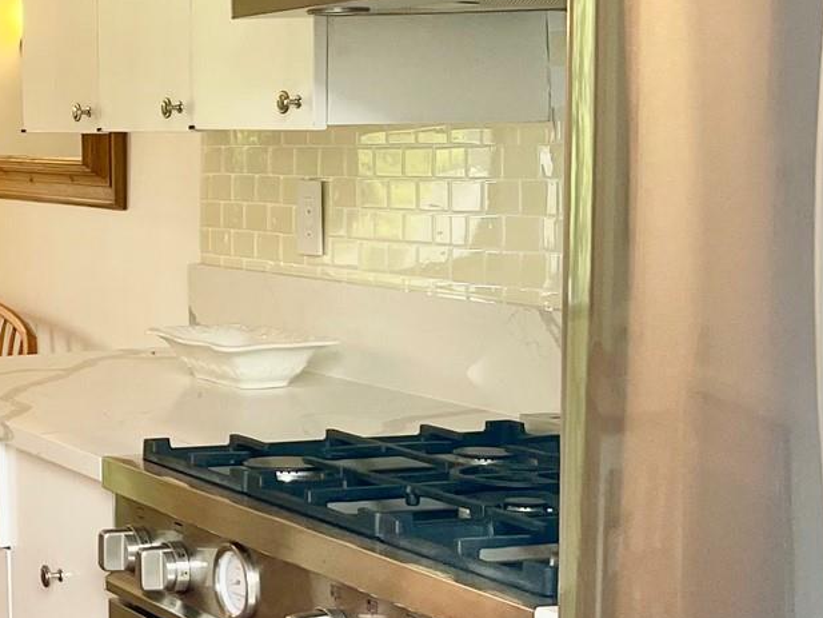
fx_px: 1974
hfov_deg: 21.3
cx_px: -251
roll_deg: +0.1
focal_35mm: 83
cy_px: 228
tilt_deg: -3.2
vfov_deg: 17.8
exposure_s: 1/120
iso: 100
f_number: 1.6
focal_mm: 5.1
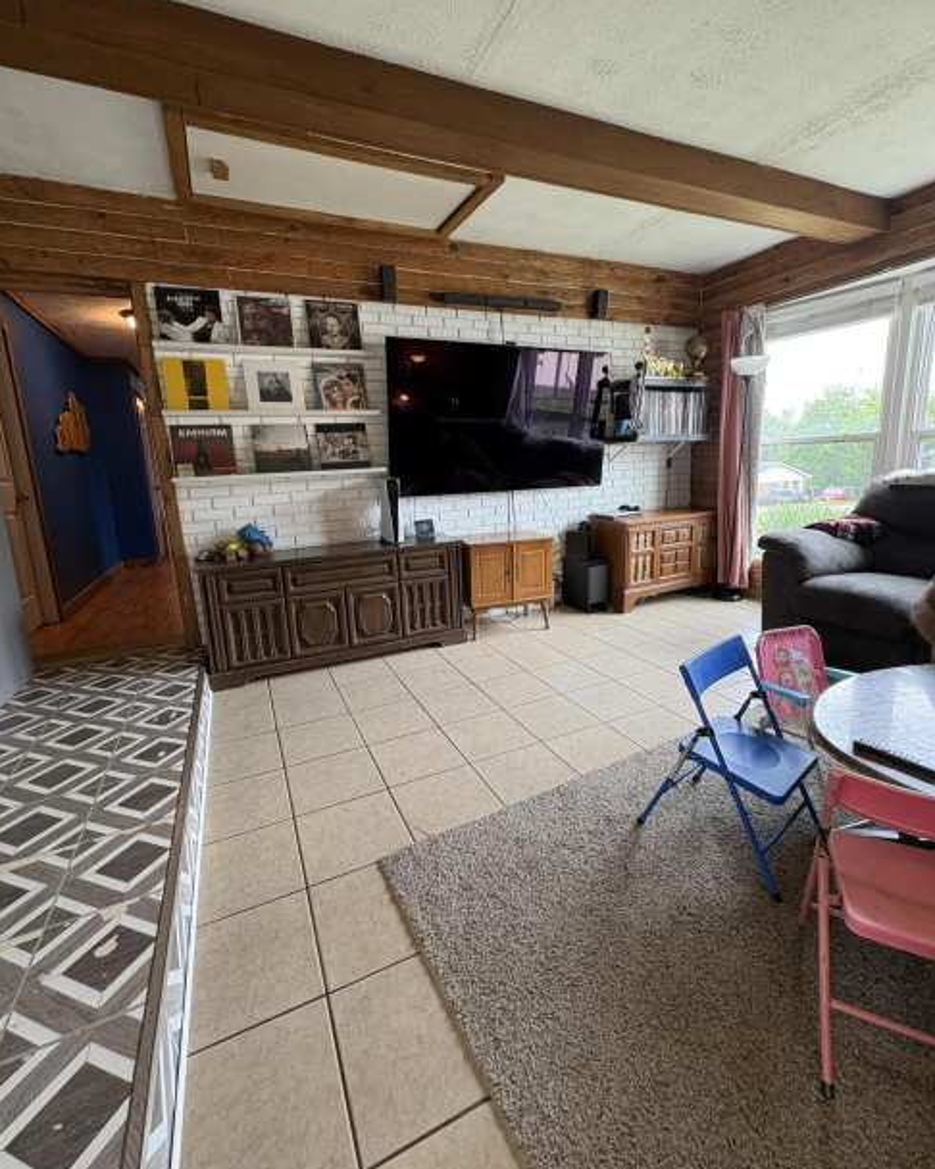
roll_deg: +2.3
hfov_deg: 84.0
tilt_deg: -9.3
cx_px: 464
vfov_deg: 96.8
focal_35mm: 15
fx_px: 519
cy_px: 562
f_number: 2.2
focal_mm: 2.22
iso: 160
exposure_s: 1/60
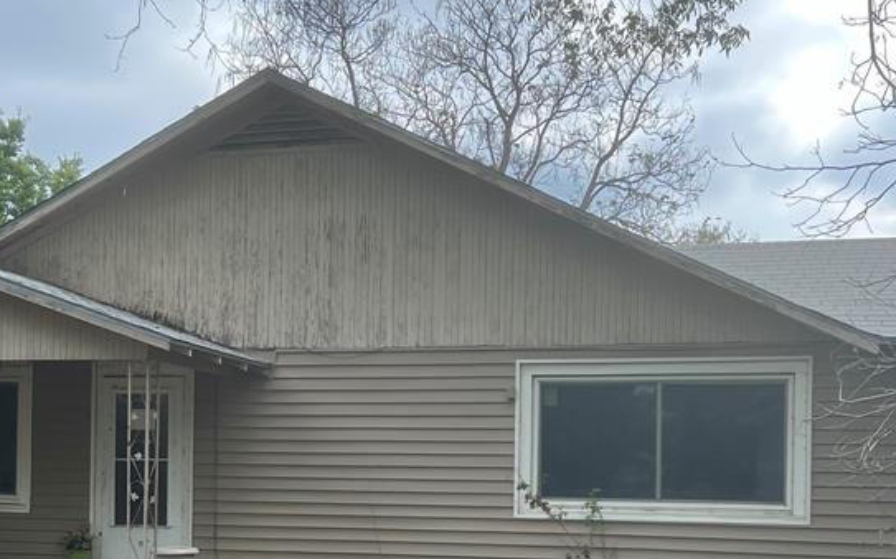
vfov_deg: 24.4
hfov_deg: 38.8
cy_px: 462
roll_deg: -0.9
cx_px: 408
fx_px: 1269
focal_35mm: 52
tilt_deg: +0.8
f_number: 1.5
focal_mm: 5.7
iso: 50
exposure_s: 1/1361
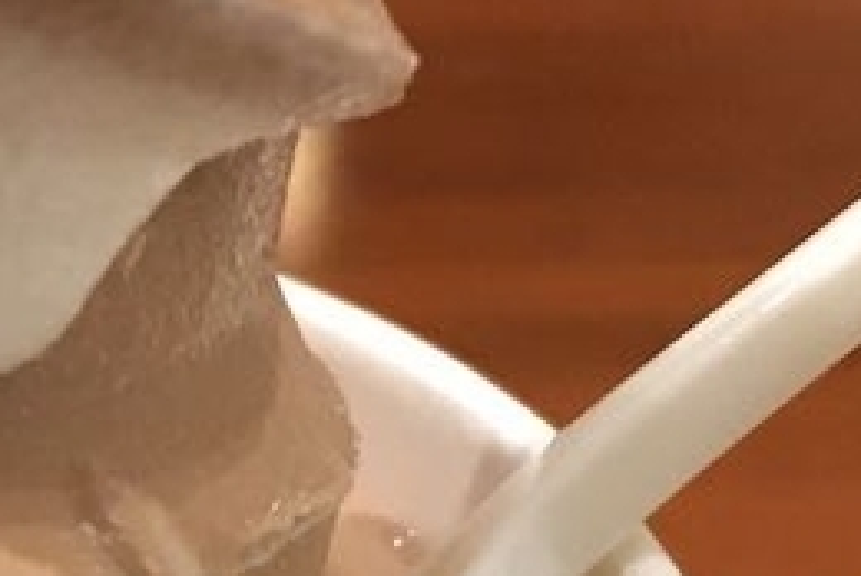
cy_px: 669
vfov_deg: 9.8
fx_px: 3328
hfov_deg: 13.8
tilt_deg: -32.2
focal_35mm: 139
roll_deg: +2.5
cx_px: -450
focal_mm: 4.15
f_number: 2.2
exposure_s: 1/15
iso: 200
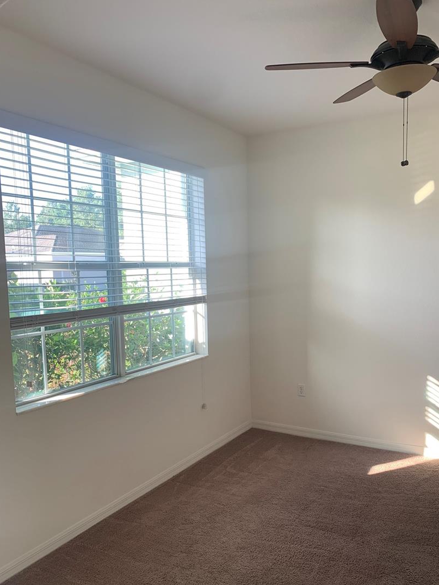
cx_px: 242
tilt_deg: -5.0
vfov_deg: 61.6
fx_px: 490
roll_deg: +0.6
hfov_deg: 48.2
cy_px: 316
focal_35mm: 29
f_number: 1.8
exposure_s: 1/120
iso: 40
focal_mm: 4.25
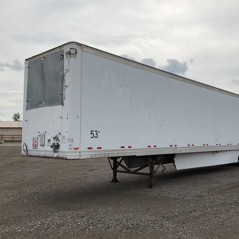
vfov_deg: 47.2
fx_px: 273
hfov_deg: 46.8
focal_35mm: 35
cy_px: 120
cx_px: 148
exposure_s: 1/4065
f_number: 1.8
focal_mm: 3
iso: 25
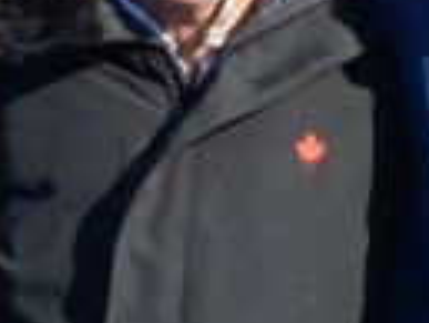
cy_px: -170
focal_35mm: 155
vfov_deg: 9.3
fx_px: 1923
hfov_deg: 12.5
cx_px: 449
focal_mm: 4.1
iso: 80
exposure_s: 1/400
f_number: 4
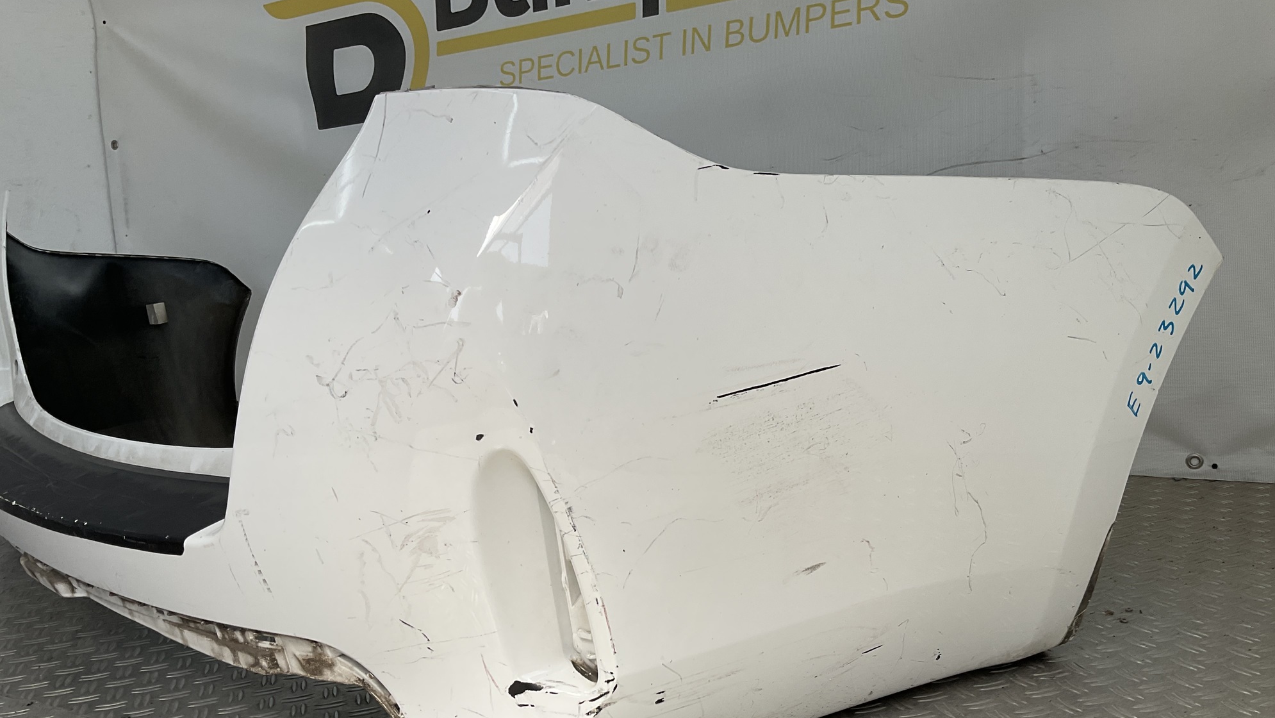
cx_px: 636
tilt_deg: -14.0
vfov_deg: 36.4
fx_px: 1082
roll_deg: +3.7
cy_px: 461
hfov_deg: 61.0
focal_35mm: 32
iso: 16
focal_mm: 3
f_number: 1.8
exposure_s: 1/719
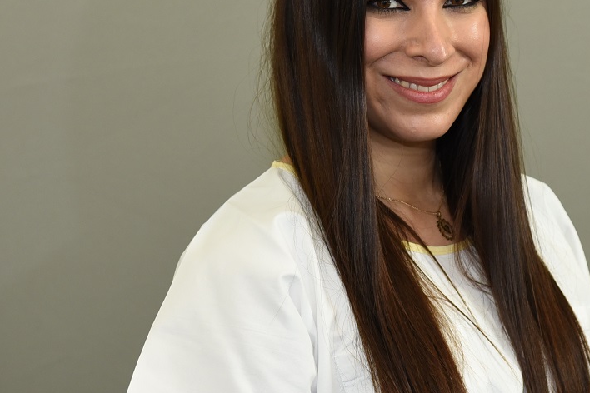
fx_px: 1819
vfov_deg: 12.3
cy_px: 139
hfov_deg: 18.4
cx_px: 375
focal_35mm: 111
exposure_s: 1/200
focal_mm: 66
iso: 1000
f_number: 5
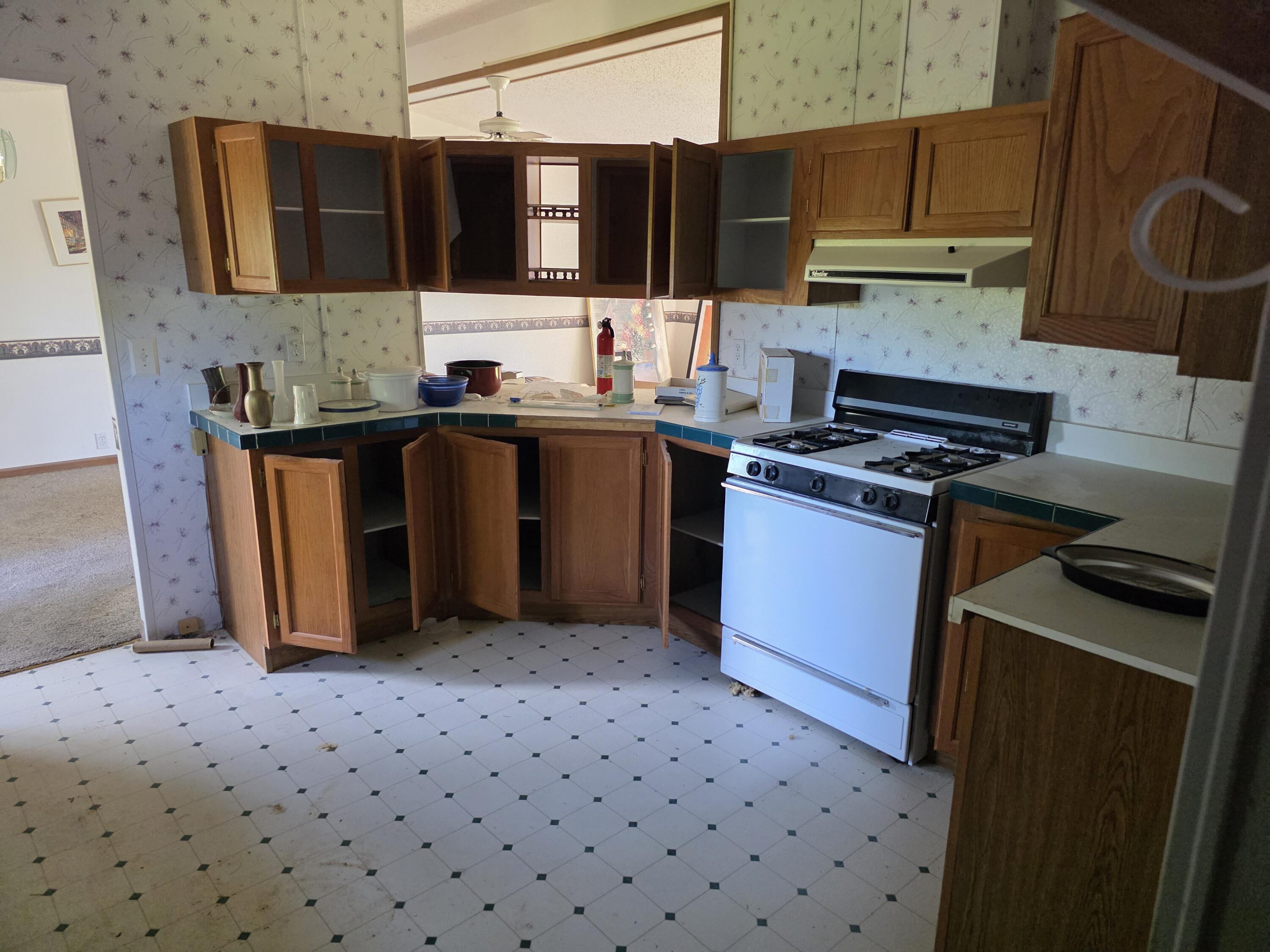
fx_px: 844
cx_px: 635
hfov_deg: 73.9
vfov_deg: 58.9
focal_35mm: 23
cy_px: 476
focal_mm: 6.3
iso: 500
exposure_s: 1/120
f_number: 1.7
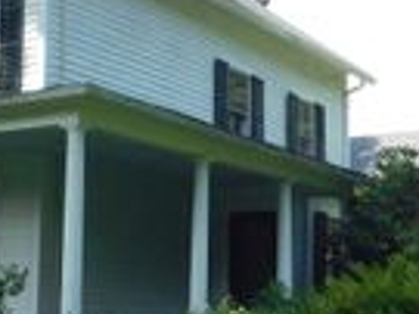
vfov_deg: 17.3
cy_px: 173
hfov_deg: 22.6
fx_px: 1028
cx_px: 62
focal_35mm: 85
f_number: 3
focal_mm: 4
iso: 125
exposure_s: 1/500
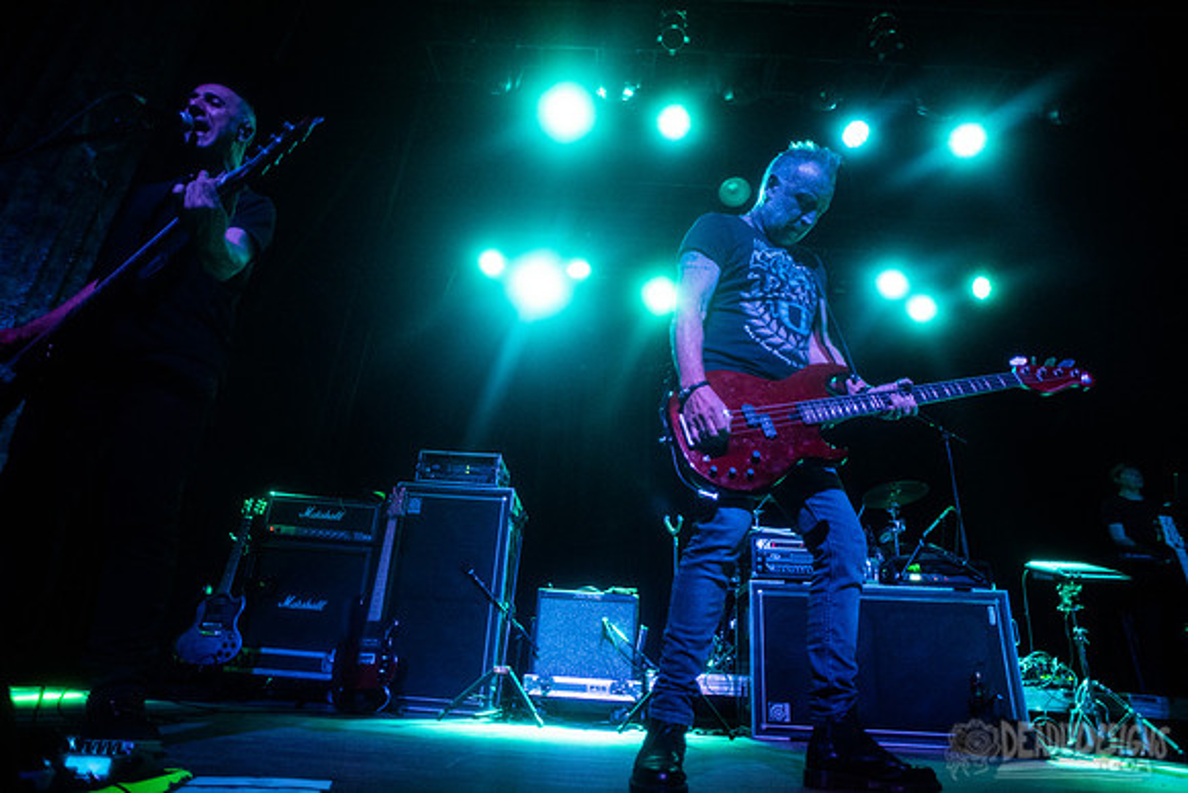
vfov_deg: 62.0
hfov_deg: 84.0
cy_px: 396
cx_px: 594
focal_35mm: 20
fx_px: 660
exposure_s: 1/400
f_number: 3.2
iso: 3200
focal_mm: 20
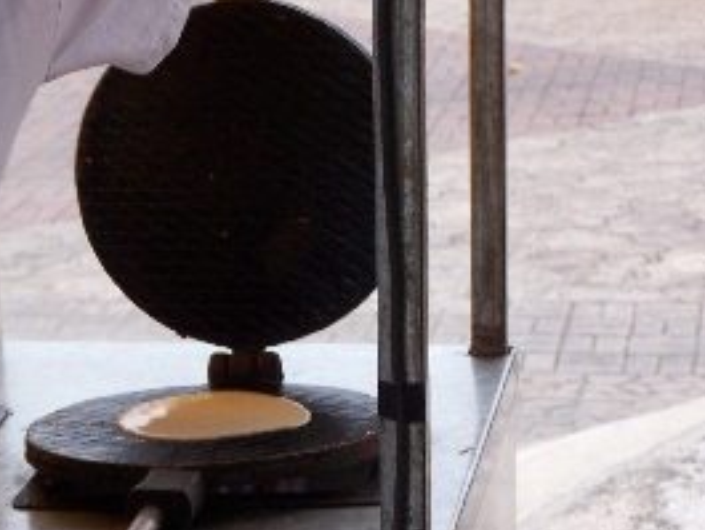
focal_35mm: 142
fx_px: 2893
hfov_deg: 13.9
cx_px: 192
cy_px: 352
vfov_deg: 10.4
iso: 140
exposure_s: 1/50
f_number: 3.2
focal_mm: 15.6
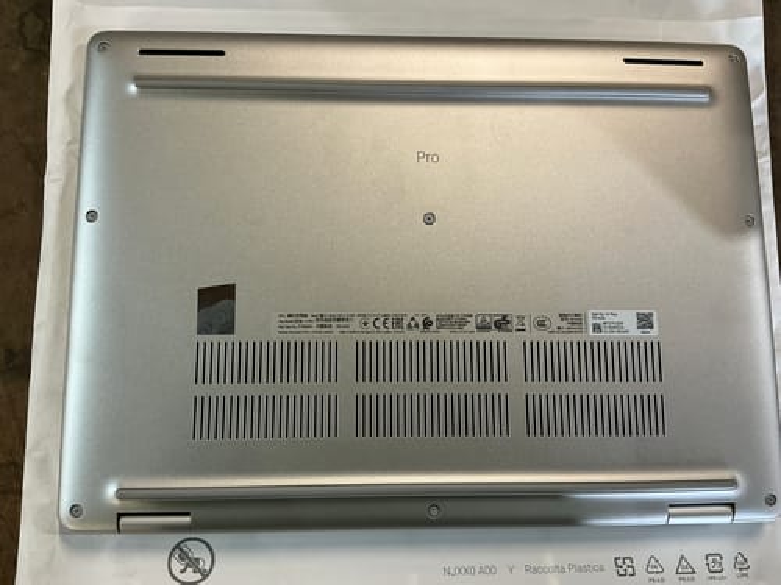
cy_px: 292
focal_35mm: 28
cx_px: 390
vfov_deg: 49.7
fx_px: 632
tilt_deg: -82.4
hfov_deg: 63.4
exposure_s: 1/50
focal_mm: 3
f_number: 1.8
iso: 80
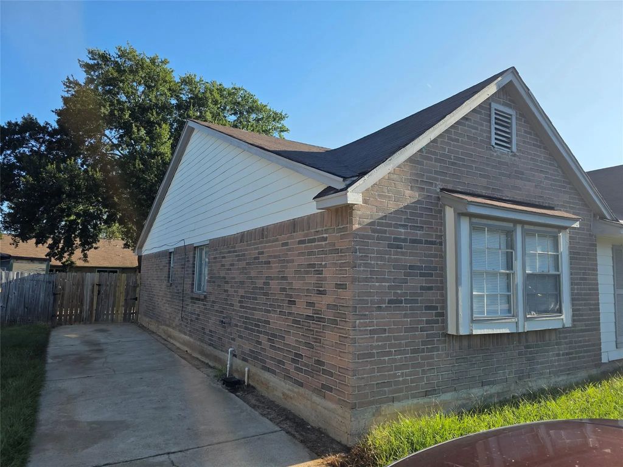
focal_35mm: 23
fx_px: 414
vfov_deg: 58.9
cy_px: 234
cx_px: 312
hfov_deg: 73.9
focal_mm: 6.3
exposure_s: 1/2921
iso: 80
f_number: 1.7
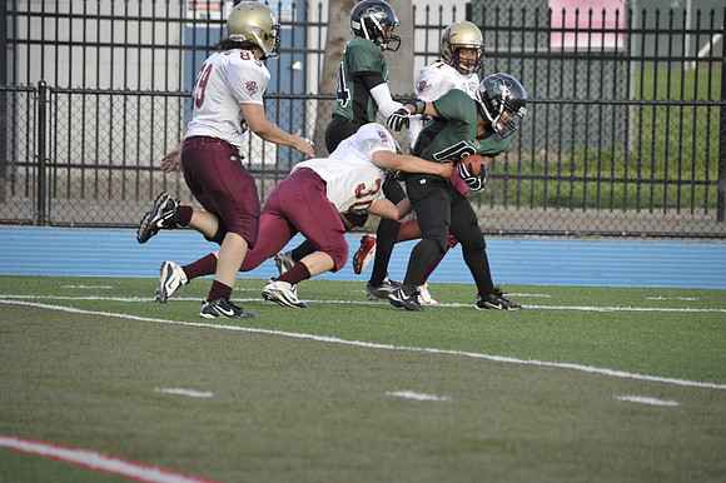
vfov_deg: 2.7
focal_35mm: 500
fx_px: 10077
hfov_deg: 4.1
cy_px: 242
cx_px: 363
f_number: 10
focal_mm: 500
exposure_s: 1/1000
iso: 2800
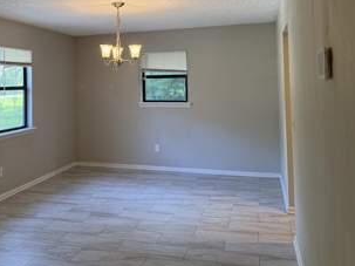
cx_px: 109
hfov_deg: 47.9
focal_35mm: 38
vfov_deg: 36.8
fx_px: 390
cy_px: 67
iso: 200
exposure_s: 1/138
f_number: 1.78
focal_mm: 6.76
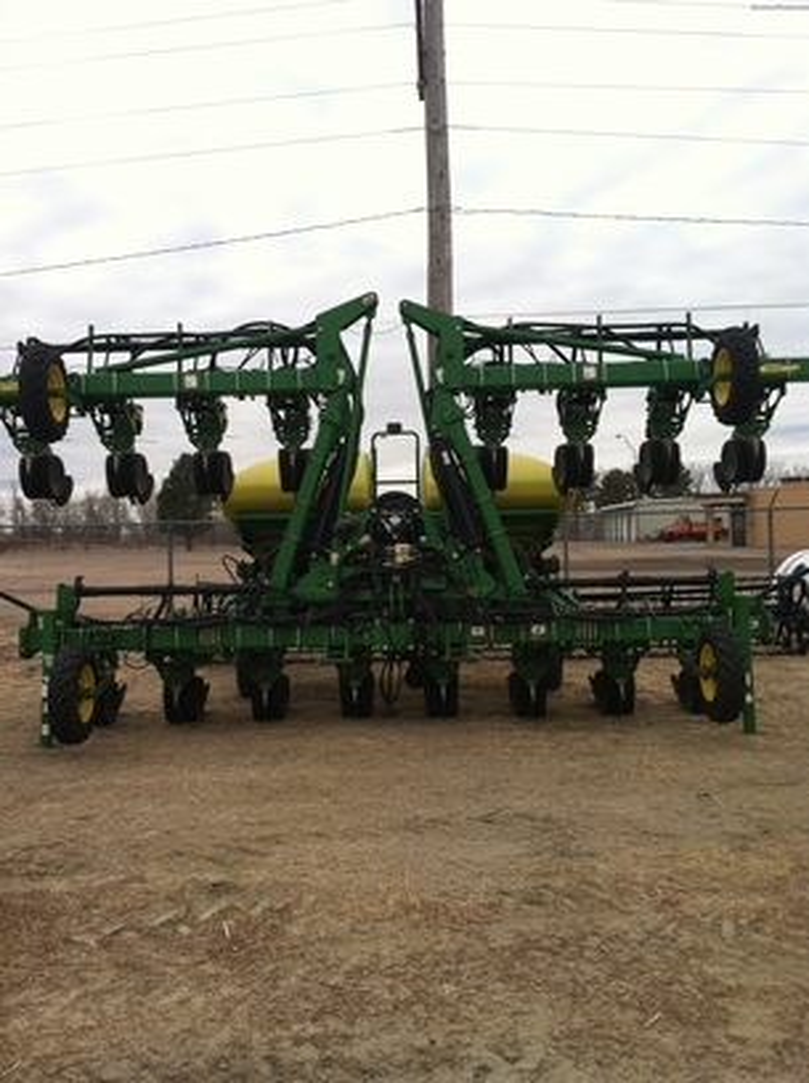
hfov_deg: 40.6
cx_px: 404
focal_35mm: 35
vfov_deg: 52.7
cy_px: 542
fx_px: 1093
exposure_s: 1/238
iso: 80
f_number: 2.8
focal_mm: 3.85
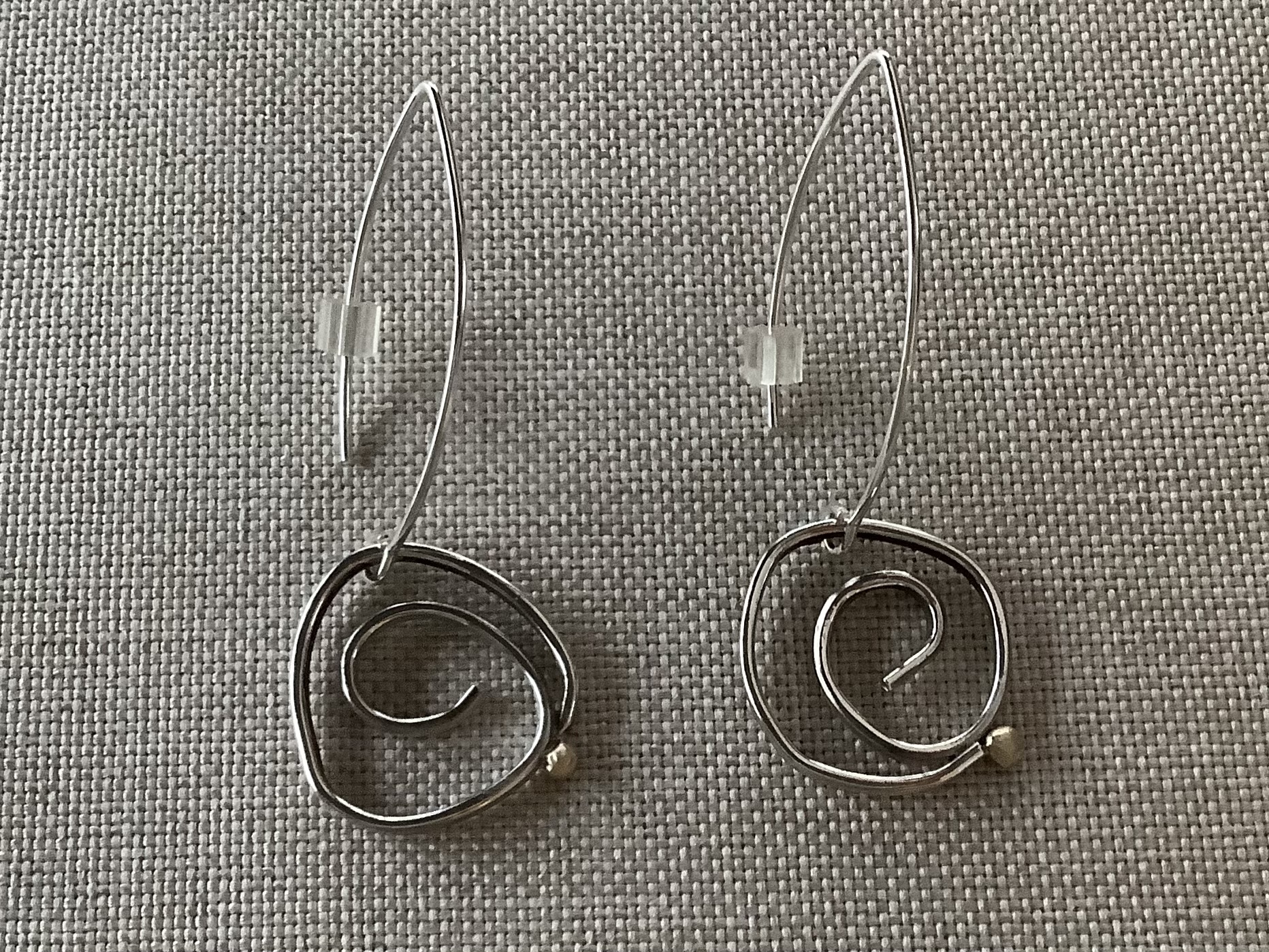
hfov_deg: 58.4
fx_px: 1136
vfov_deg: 45.4
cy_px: 476
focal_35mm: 31
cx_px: 634
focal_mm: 3.3
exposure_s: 1/30
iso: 400
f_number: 2.4
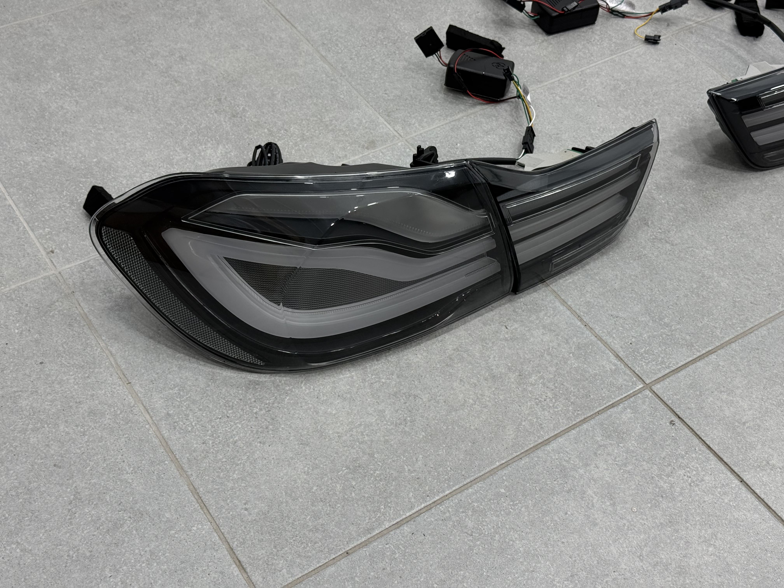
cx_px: 392
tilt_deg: -47.3
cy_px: 294
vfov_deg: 30.3
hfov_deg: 39.7
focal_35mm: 48
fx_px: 1087
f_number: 1.78
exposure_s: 1/314
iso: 80
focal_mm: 6.76
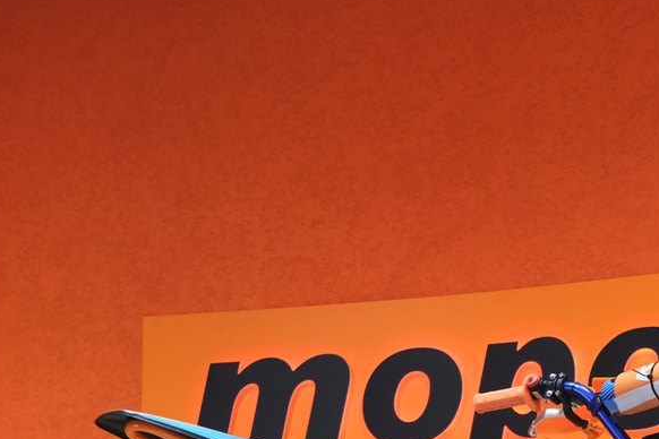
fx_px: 2215
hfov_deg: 16.8
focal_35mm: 121
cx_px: 510
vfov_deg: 11.0
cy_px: 587
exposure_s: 1/60
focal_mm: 29.2
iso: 1000
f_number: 4
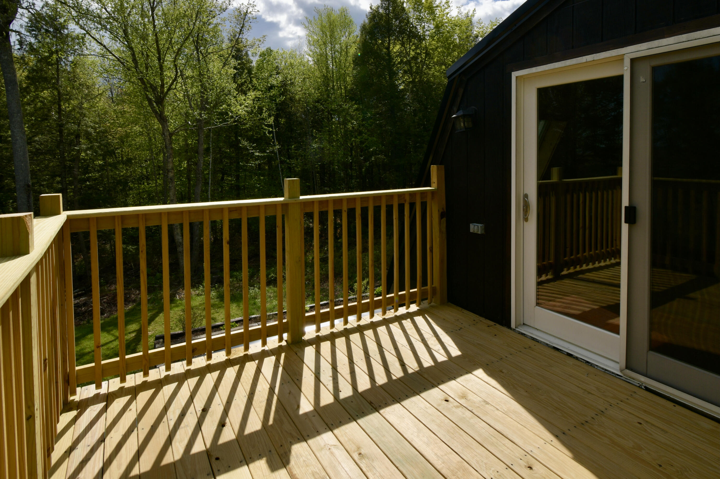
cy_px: 240
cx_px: 360
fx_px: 300
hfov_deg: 100.4
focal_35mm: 15
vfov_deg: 77.3
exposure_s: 1/400
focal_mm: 10
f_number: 10
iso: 64
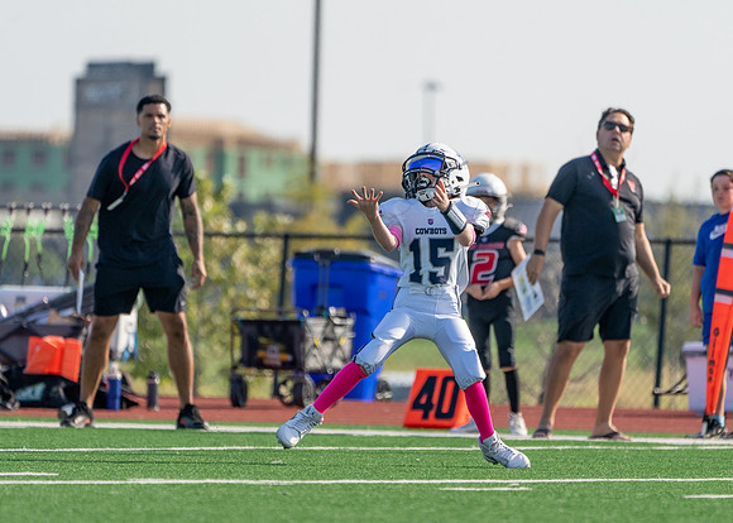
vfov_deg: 2.9
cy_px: 297
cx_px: 400
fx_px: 10463
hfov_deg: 4.0
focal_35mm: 503
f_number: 5.6
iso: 200
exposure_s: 1/1600
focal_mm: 400
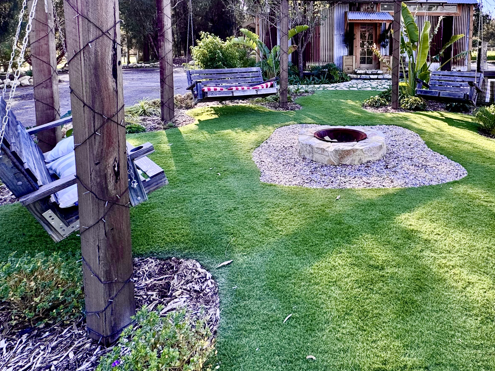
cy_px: 77
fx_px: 343
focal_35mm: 24
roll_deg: -0.5
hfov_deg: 69.1
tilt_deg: -5.5
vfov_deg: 53.2
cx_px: 339
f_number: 2.2
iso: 40
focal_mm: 2.22
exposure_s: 1/308
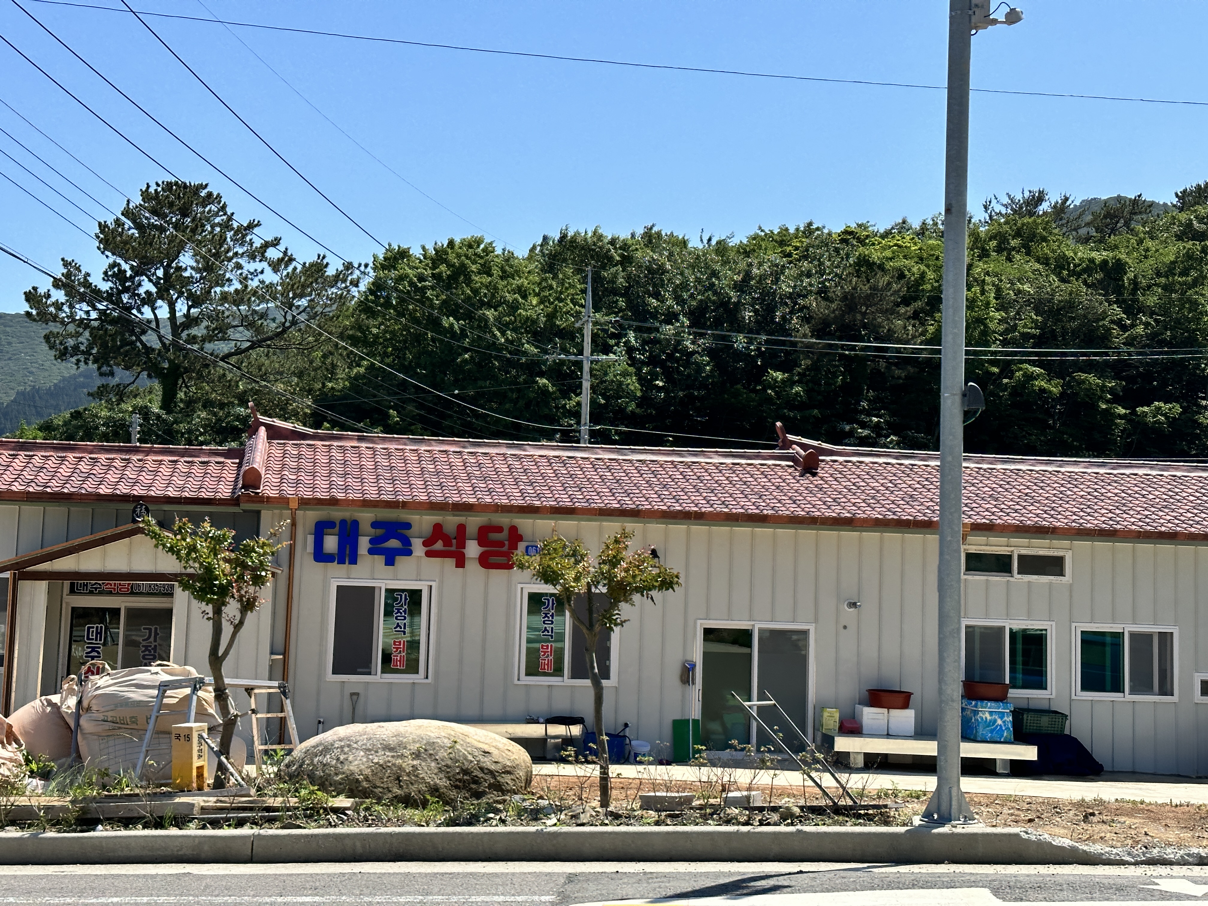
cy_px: 453
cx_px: 604
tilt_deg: +7.6
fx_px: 1675
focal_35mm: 48
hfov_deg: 39.7
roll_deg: +0.8
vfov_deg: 30.3
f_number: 1.78
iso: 64
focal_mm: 6.86
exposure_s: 1/3597
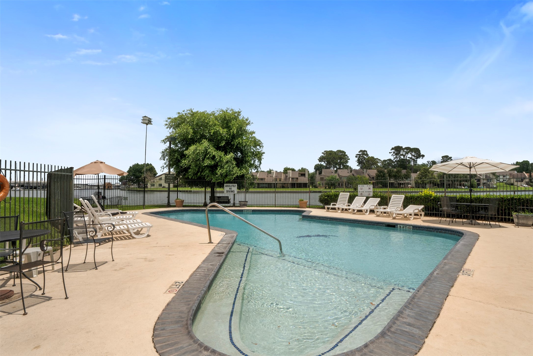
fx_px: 281
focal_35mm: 19
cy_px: 178
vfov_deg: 64.6
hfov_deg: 86.9
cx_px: 266
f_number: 9
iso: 250
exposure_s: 1/200
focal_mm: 19
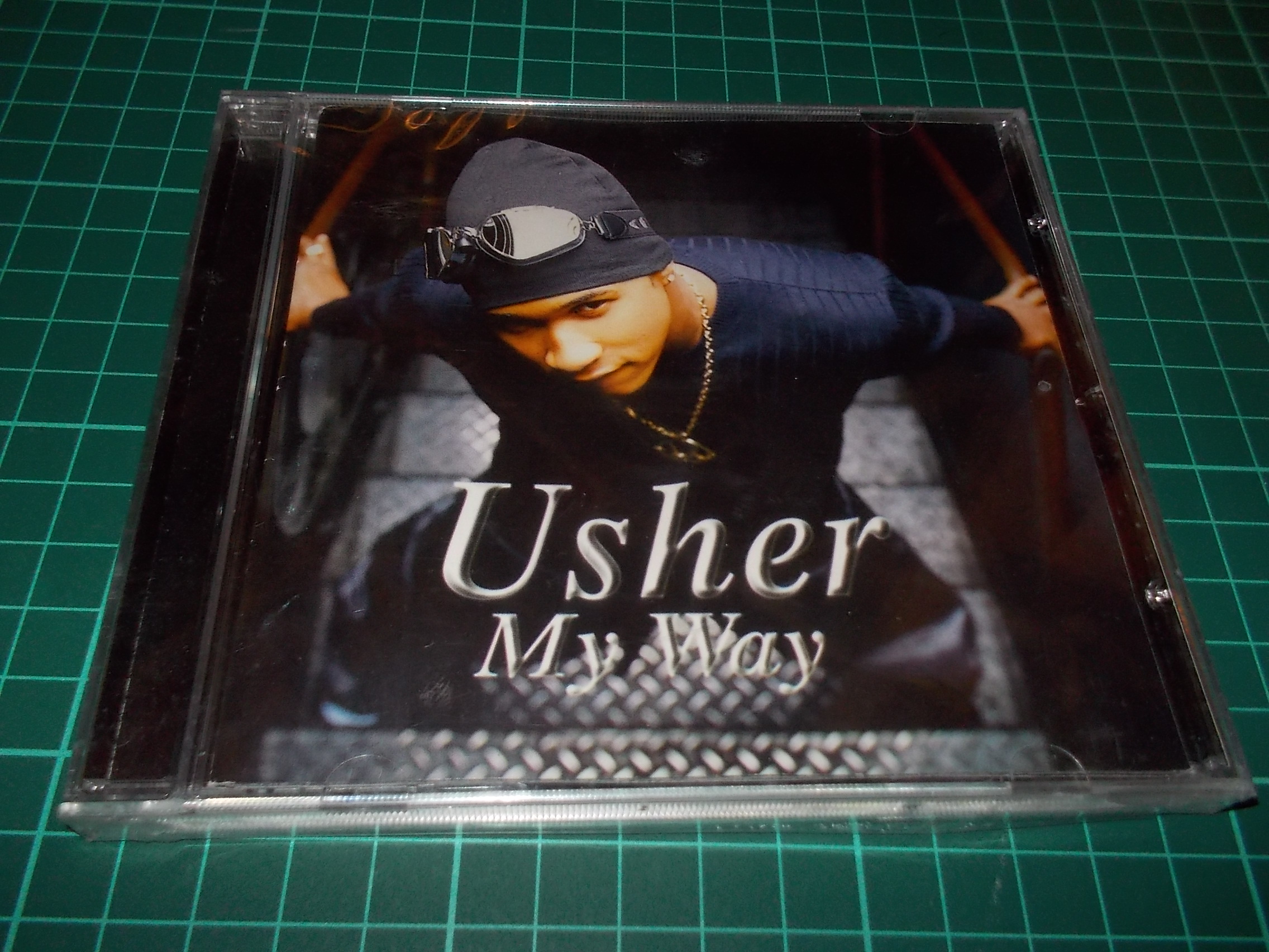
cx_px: 634
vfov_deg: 48.2
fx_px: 1063
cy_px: 476
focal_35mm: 29
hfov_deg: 61.7
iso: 200
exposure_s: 1/30
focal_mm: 4.1
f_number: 3.3
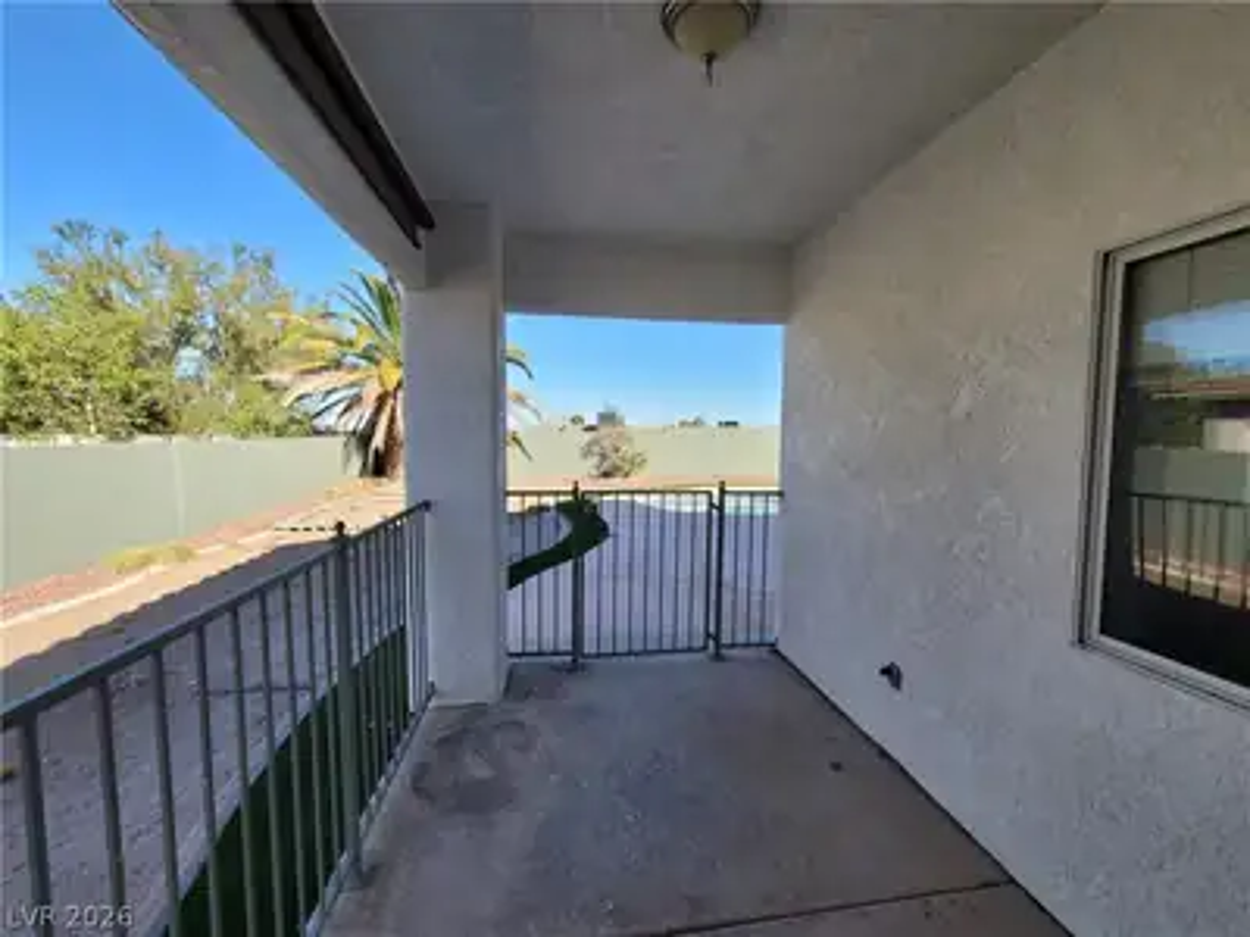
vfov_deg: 89.9
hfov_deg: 106.2
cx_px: 625
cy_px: 468
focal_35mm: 13
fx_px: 469
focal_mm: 2.2
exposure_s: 1/924
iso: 64
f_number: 2.2
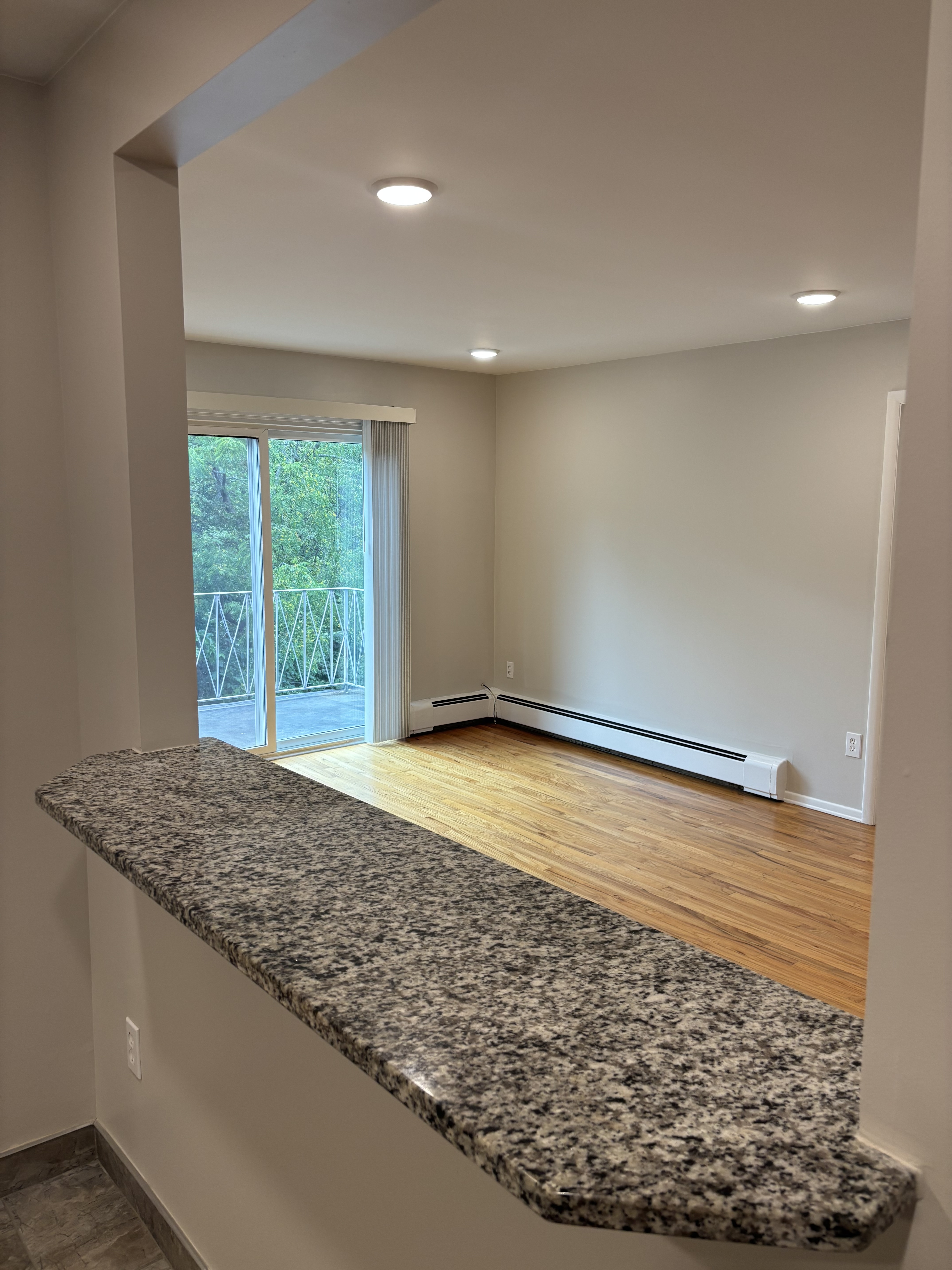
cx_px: 476
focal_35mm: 26
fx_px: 953
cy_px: 635
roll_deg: -1.0
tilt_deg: -7.3
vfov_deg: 67.3
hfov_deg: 53.1
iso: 80
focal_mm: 5.96
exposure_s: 1/120
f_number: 1.6
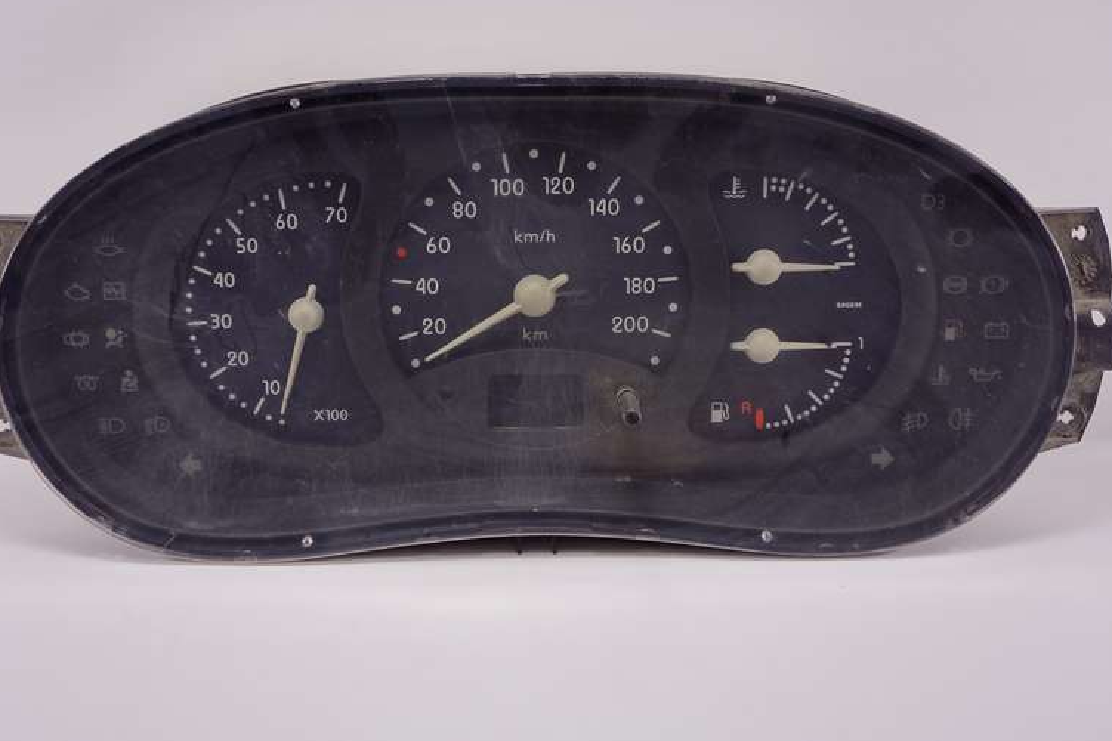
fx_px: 1482
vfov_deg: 28.1
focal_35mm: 48
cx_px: 532
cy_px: 339
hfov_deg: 41.1
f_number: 3.2
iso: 125
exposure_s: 1/60
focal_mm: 16.39
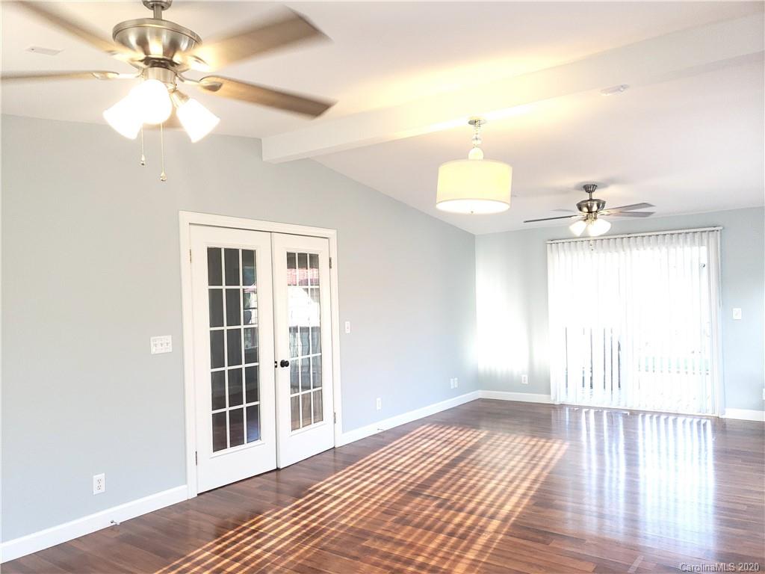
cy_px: 287
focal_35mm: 26
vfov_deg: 53.1
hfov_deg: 67.3
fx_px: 575
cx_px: 382
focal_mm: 4.3
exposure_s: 1/120
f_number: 1.5
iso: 100
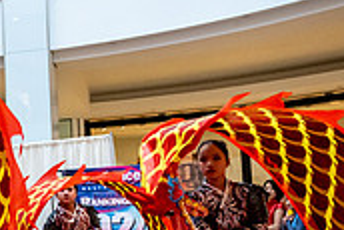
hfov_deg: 21.1
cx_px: -174
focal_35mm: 81
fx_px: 775
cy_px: 173
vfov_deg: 16.8
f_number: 4
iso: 4000
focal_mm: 24
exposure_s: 1/500
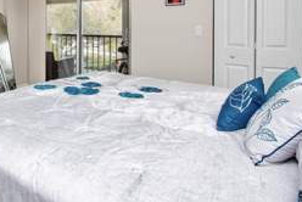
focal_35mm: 29
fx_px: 244
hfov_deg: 56.7
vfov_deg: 42.1
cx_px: 43
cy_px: 28
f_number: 8
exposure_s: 1/200
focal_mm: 10
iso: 800
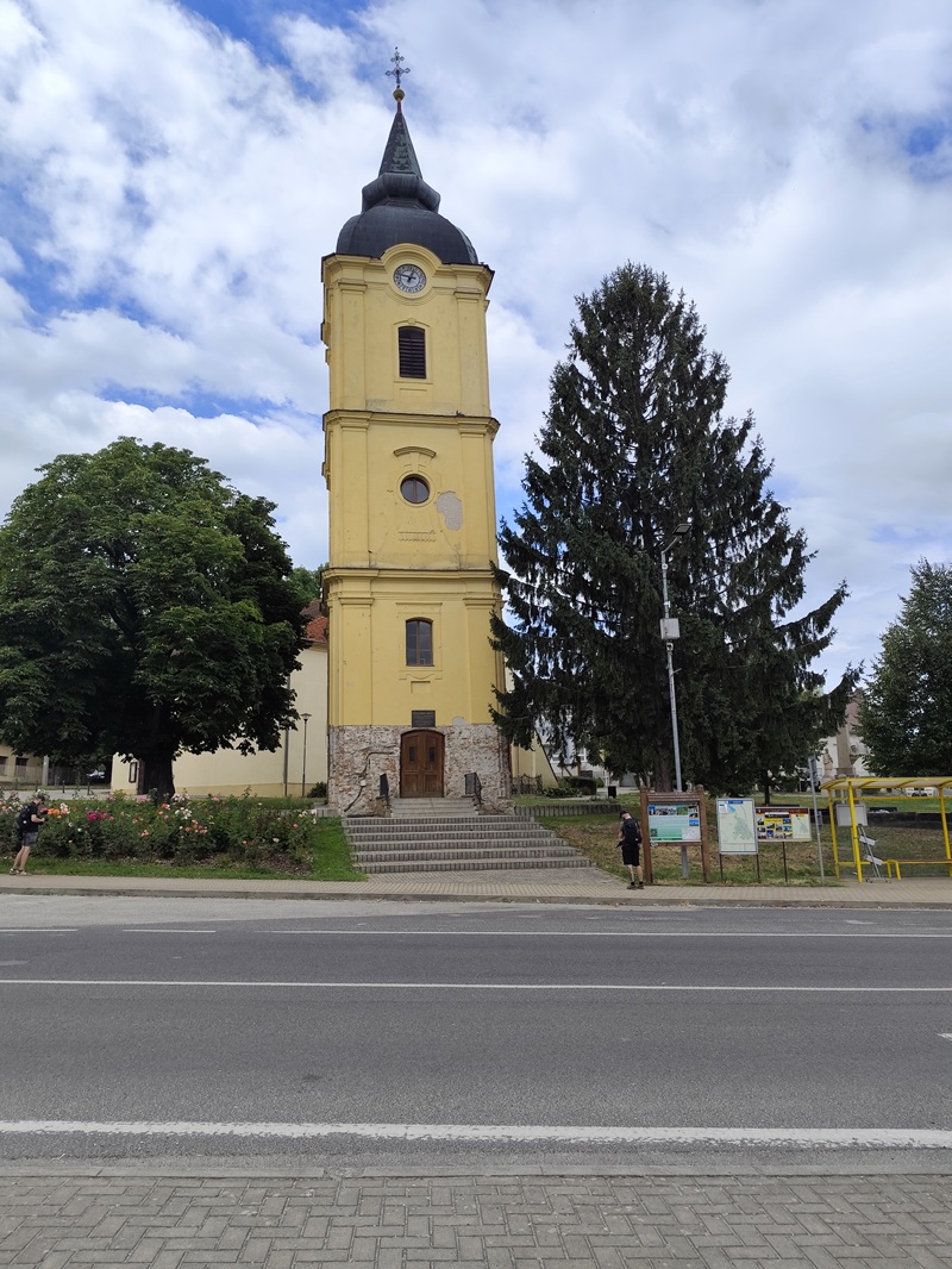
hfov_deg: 58.9
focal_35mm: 23
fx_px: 843
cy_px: 634
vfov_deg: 73.9
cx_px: 476
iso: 50
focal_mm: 6.19
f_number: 1.65
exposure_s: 1/1672
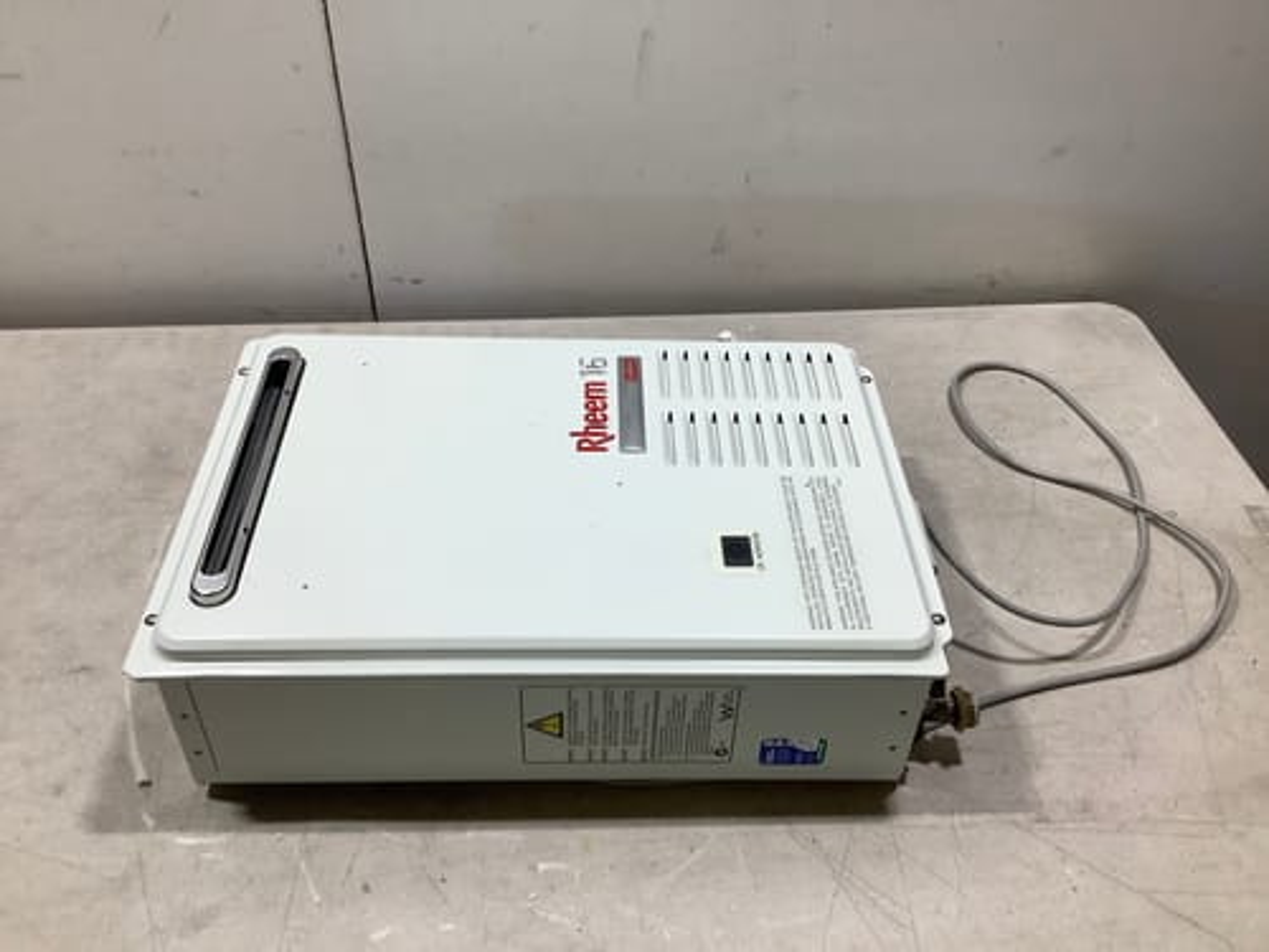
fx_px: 1136
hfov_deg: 58.4
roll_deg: +2.5
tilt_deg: -41.9
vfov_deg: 45.4
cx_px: 634
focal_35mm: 31
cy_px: 476
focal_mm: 3.3
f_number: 2.4
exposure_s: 1/100
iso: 50
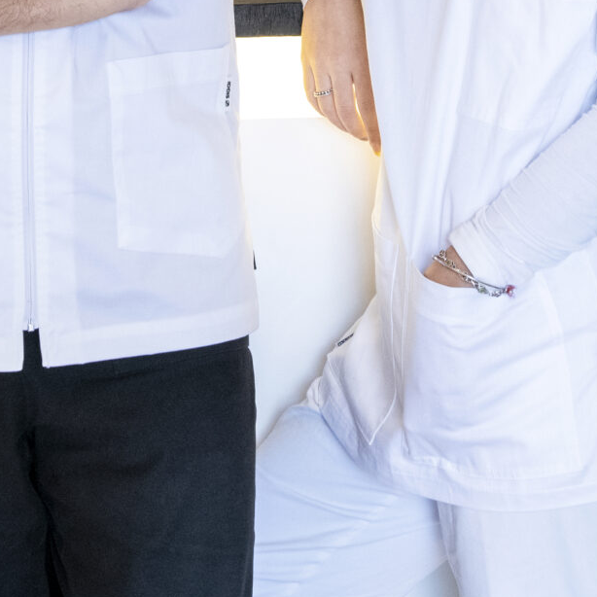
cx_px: 191
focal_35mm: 156
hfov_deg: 11.2
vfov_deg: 11.0
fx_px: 3044
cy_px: -116
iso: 2000
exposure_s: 1/60
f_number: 7.1
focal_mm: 44
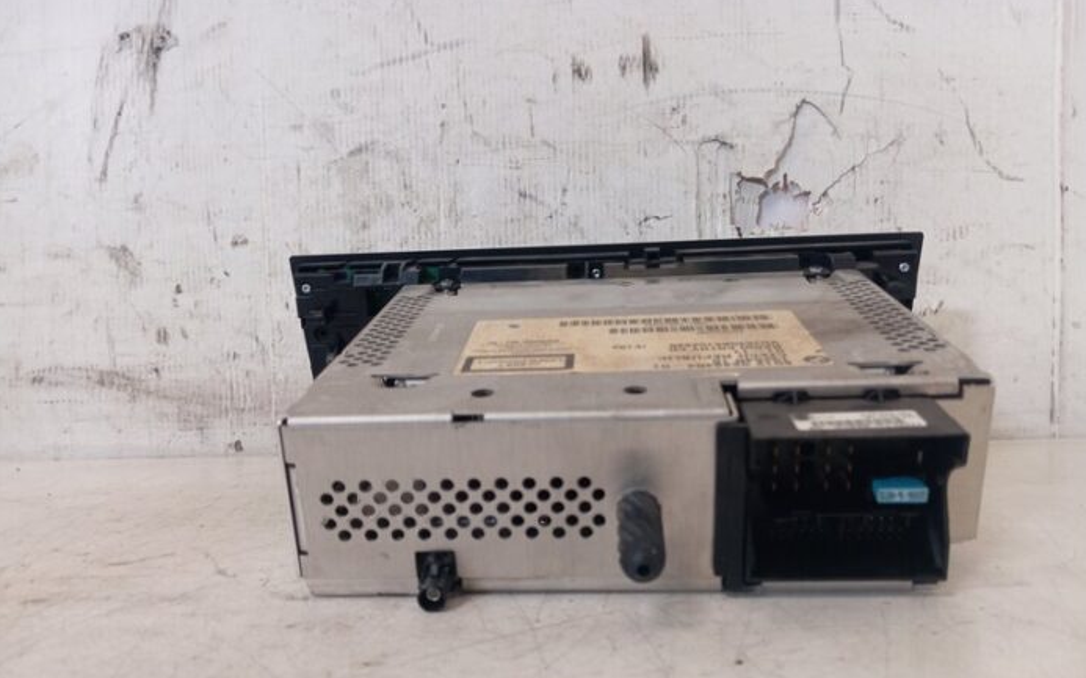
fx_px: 888
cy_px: 403
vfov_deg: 41.7
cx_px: 544
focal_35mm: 30
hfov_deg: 62.9
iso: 325
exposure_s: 1/33.3
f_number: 1.8
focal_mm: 4.22
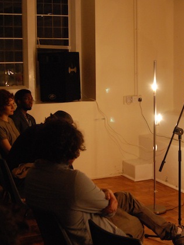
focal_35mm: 53
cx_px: 149
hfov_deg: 27.0
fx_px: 375
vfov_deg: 36.1
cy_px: 125
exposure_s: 1/60
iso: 1250
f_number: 4.5
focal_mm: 24
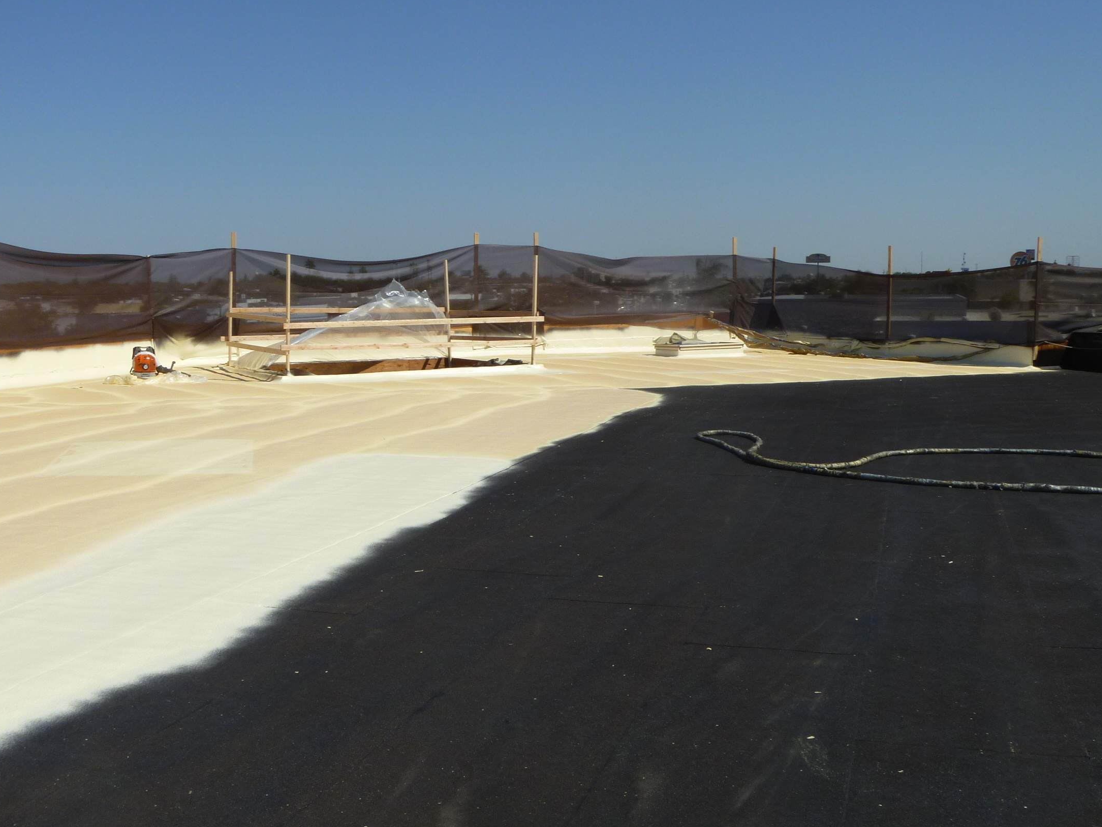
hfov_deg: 44.8
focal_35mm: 42
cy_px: 460
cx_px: 506
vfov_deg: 34.3
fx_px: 1337
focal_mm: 6.3
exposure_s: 1/500
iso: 80
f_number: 5.6
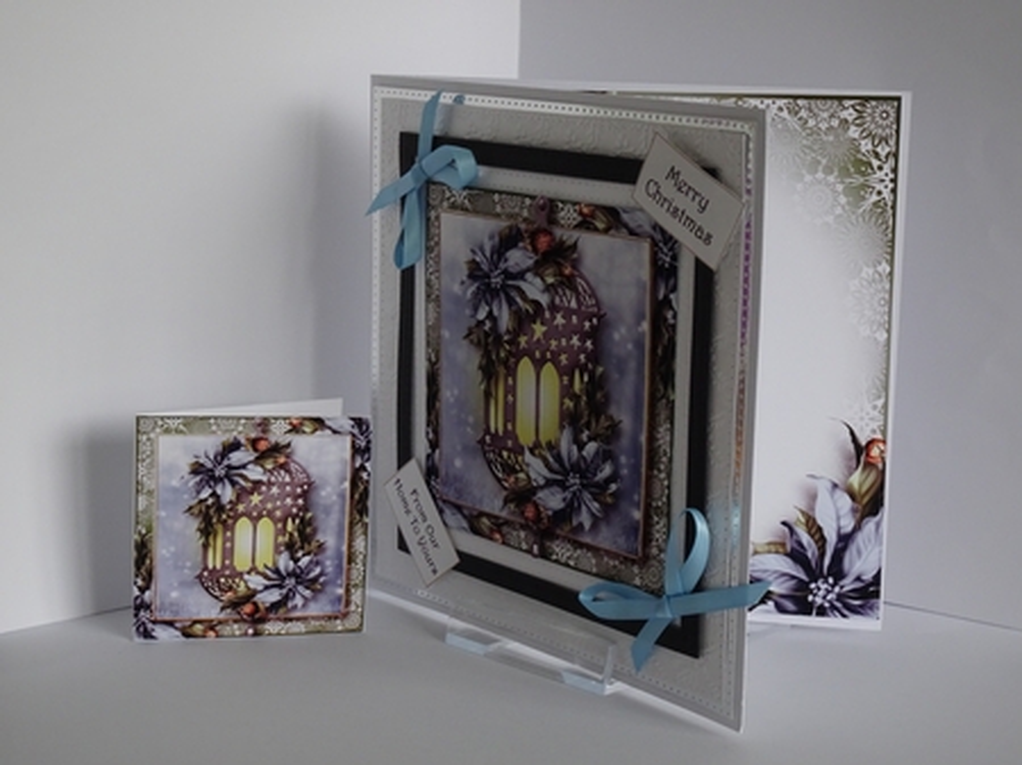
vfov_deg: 22.2
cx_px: 511
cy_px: 382
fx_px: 1948
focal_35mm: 66
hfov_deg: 29.4
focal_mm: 11.32
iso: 320
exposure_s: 1/80
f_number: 4.5
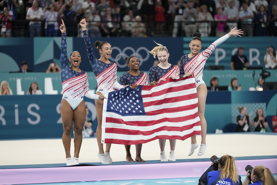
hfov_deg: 12.2
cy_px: 92
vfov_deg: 8.2
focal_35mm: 168
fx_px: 1293
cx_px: 138
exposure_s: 1/3200
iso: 3200
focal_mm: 168
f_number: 2.8
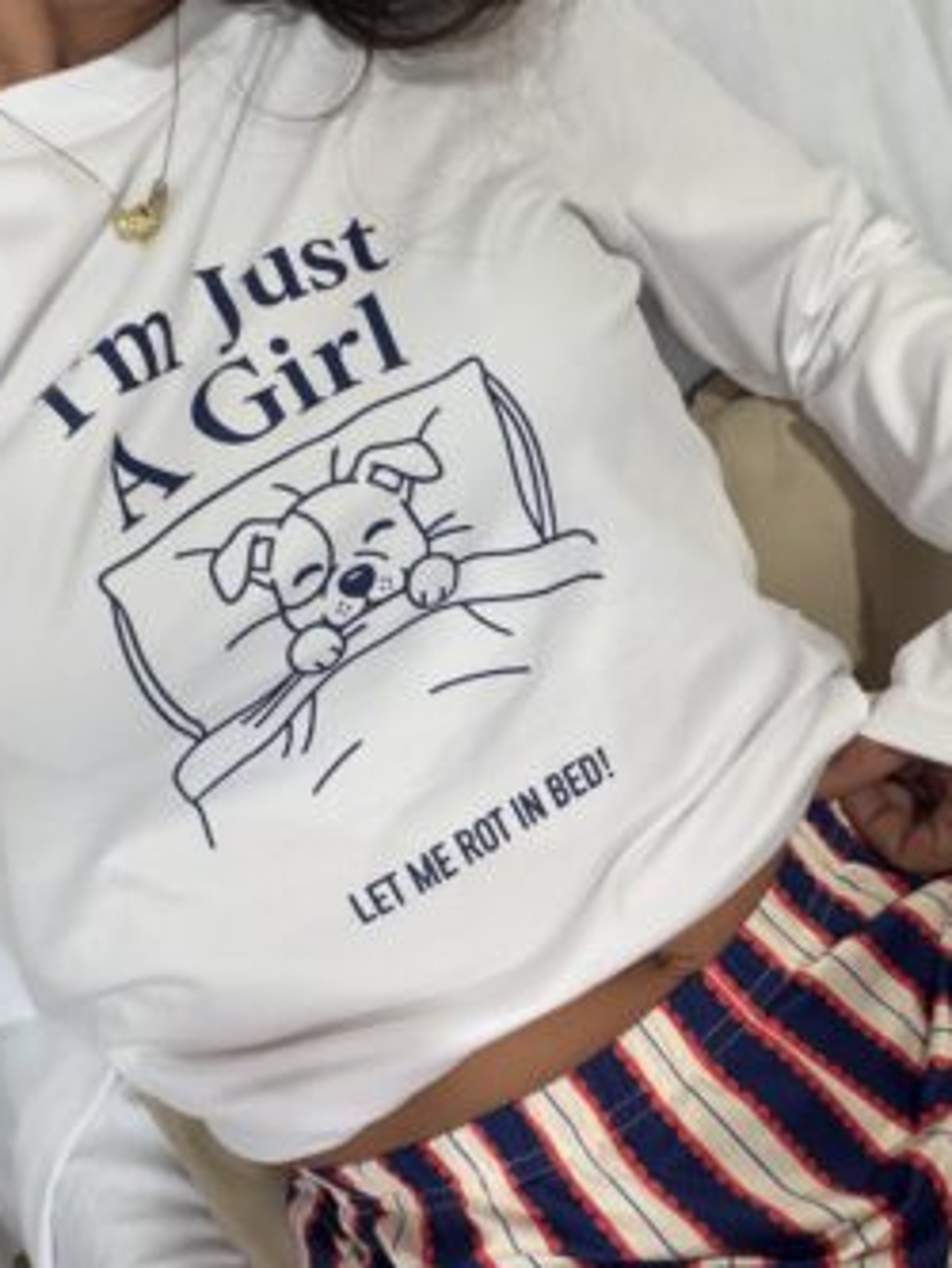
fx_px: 1319
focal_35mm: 36
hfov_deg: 39.7
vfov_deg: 51.1
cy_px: 731
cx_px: 457
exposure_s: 1/60
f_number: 1.9
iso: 320
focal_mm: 2.71
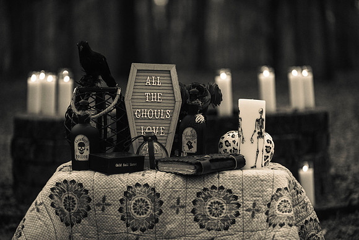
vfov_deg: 11.4
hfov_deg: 17.1
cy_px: 120
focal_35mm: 120
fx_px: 1197
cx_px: 180
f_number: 2.8
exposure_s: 1/250
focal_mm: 120
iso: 2000
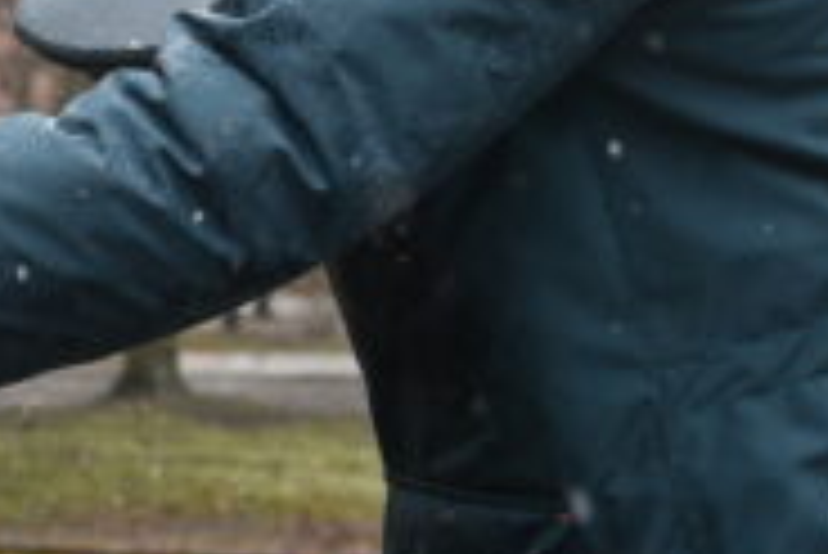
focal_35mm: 142
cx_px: 94
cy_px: 117
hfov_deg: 14.3
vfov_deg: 9.7
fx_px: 3268
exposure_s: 1/320
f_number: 4
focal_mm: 34
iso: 400
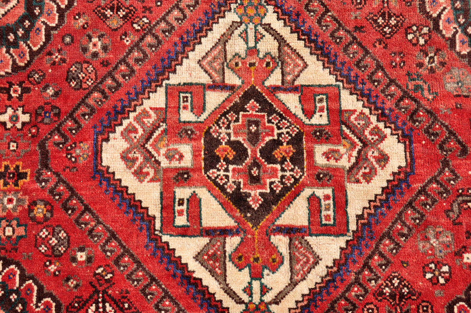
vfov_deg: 22.6
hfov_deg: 33.4
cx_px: 236
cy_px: 156
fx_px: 784
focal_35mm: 60
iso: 200
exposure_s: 1/400
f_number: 10
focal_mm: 40
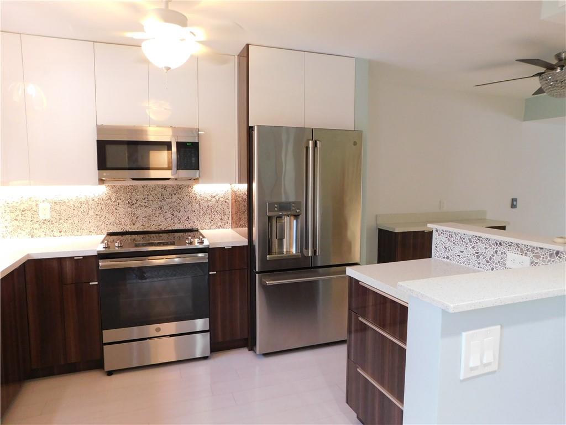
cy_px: 212
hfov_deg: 73.9
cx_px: 283
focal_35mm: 23
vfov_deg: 58.9
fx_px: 376
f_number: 3
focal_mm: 4
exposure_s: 1/30
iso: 360
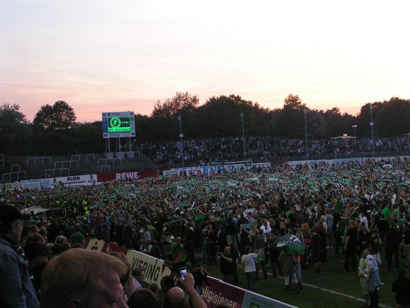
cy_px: 154
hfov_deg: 32.2
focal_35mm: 60
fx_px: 711
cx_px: 205
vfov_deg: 24.4
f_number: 3.2
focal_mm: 9.2
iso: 50
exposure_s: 1/60
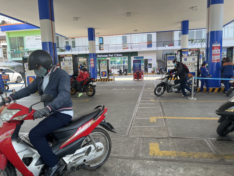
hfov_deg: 67.3
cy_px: 88
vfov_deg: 53.1
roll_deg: +2.7
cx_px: 117
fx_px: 176
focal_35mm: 26
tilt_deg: -7.8
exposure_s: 1/313
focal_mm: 5.7
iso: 50
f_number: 1.5
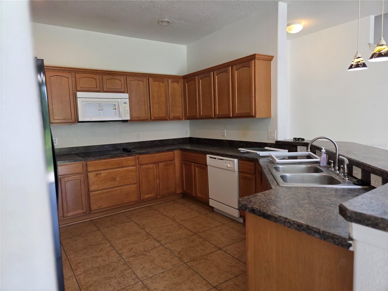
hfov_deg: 73.9
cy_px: 146
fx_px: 258
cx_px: 194
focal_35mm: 23
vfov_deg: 58.9
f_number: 1.8
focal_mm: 5.4
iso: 80
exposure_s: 1/120
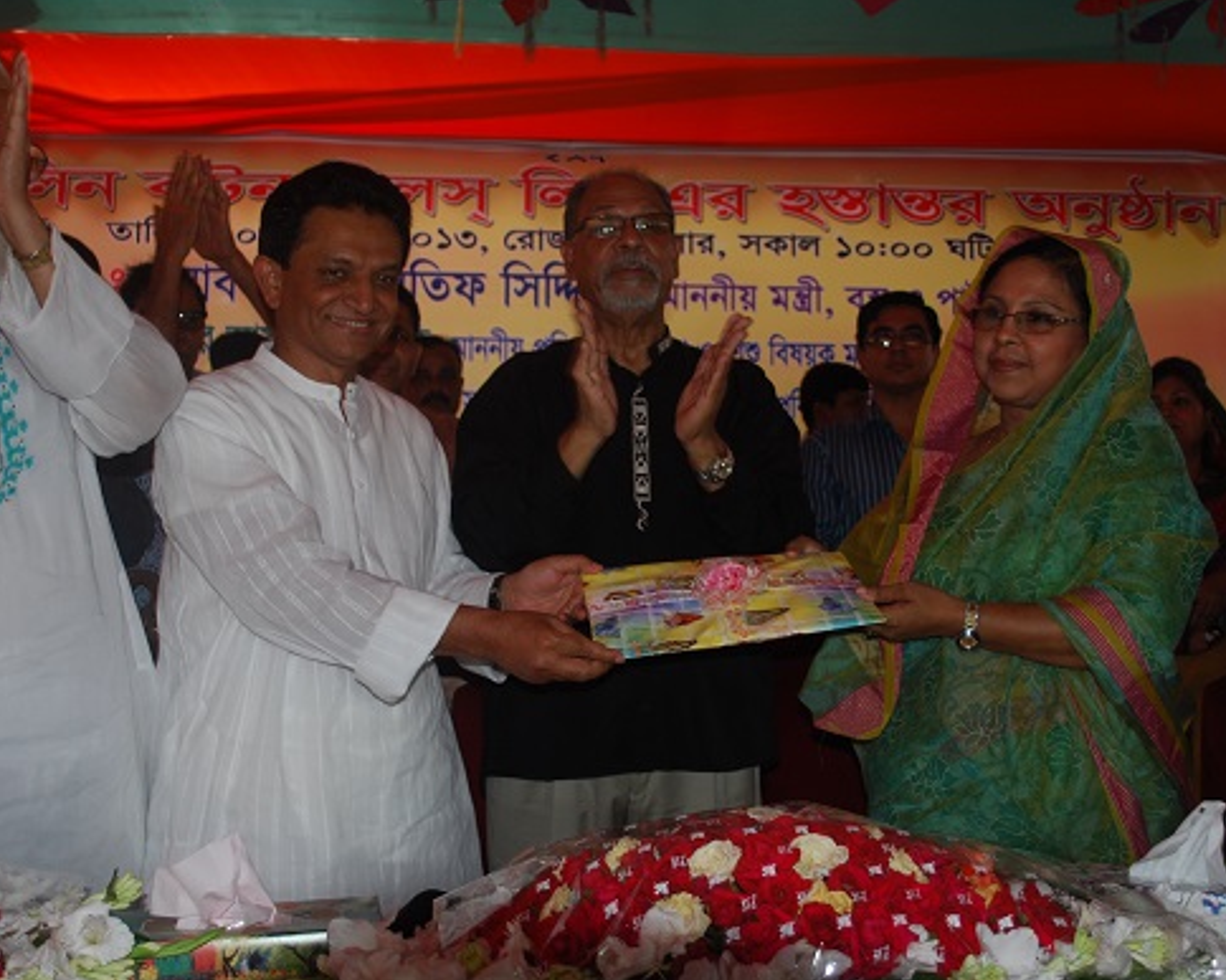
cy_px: 448
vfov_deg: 36.5
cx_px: 595
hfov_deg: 44.8
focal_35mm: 41
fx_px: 1487
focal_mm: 22
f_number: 4
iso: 200
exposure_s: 1/60
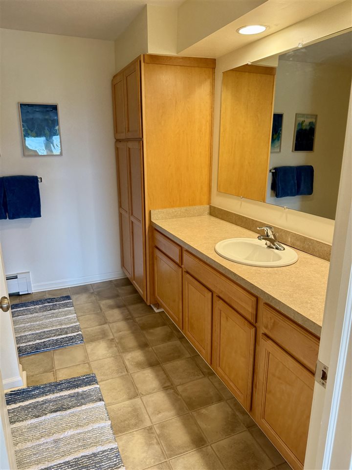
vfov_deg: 71.6
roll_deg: -1.1
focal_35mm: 24
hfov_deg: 56.8
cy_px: 235
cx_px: 176
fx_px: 325
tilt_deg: -14.7
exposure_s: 1/120
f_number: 1.78
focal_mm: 6.76
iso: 200
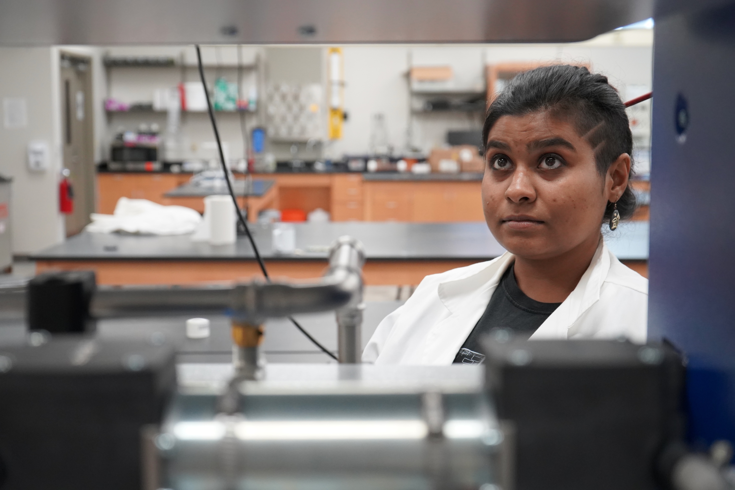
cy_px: 245
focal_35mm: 52
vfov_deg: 26.0
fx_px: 1062
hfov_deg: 38.2
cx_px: 368
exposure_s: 1/160
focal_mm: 52
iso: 5000
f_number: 5.6
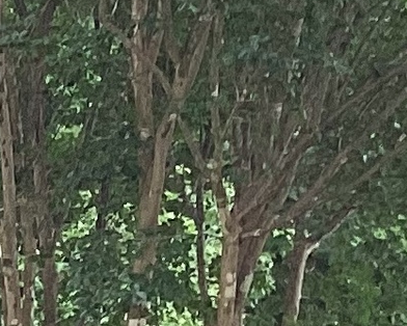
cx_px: -585
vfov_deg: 6.2
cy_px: 850
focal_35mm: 237
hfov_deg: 7.6
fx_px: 2856
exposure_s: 1/185
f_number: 2.4
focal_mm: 3.3
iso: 25
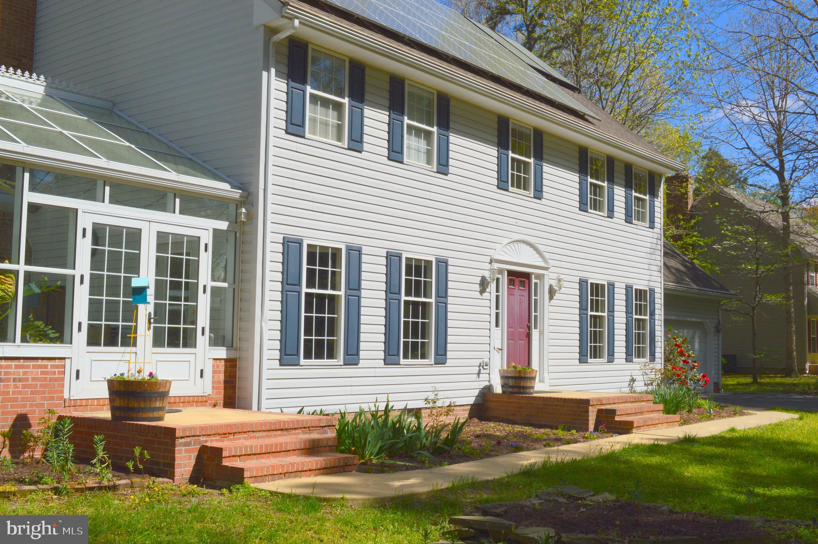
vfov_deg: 34.1
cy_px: 272
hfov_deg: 49.6
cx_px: 409
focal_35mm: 39
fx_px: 885
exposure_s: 1/500
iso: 220
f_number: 11
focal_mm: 26
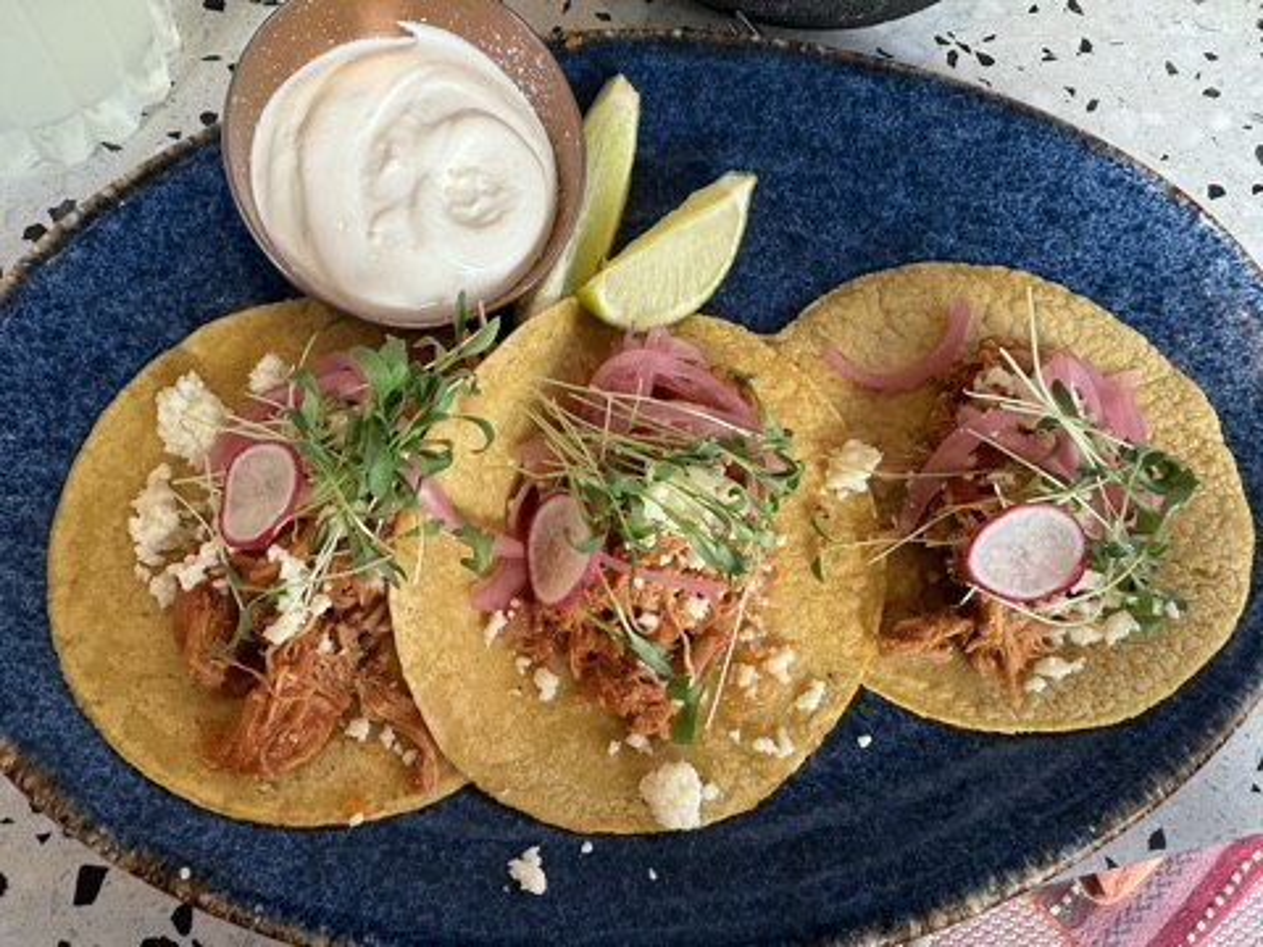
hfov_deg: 71.6
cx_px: 632
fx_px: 876
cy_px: 474
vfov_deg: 56.8
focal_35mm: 24
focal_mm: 2.22
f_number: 2.2
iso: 125
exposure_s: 1/81
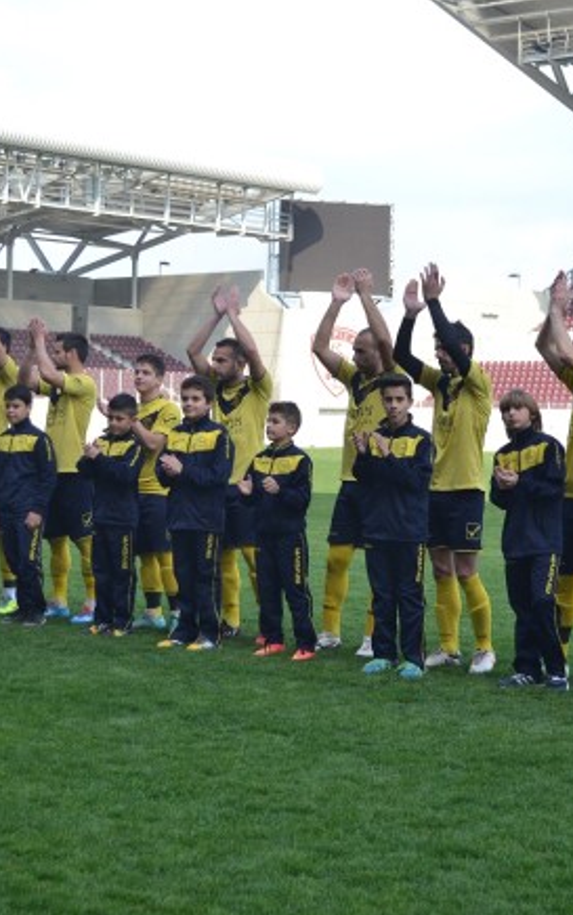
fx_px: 1847
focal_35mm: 74
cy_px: 460
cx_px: 386
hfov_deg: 17.6
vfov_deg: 27.8
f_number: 4.8
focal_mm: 32
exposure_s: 1/800
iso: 400
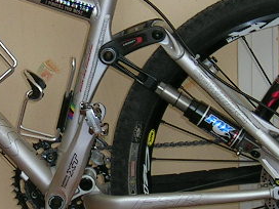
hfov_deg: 10.9
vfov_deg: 8.2
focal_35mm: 181
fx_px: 1459
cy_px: 94
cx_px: 41
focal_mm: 7.3
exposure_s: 1/30
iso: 50
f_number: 3.1
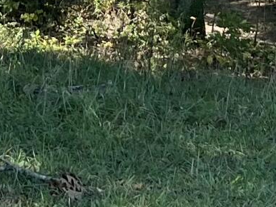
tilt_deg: +1.5
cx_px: -12
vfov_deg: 7.2
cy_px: -98
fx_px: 1612
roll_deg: +0.0
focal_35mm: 202
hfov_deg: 9.7
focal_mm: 5.7
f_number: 1.5
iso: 50
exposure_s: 1/563
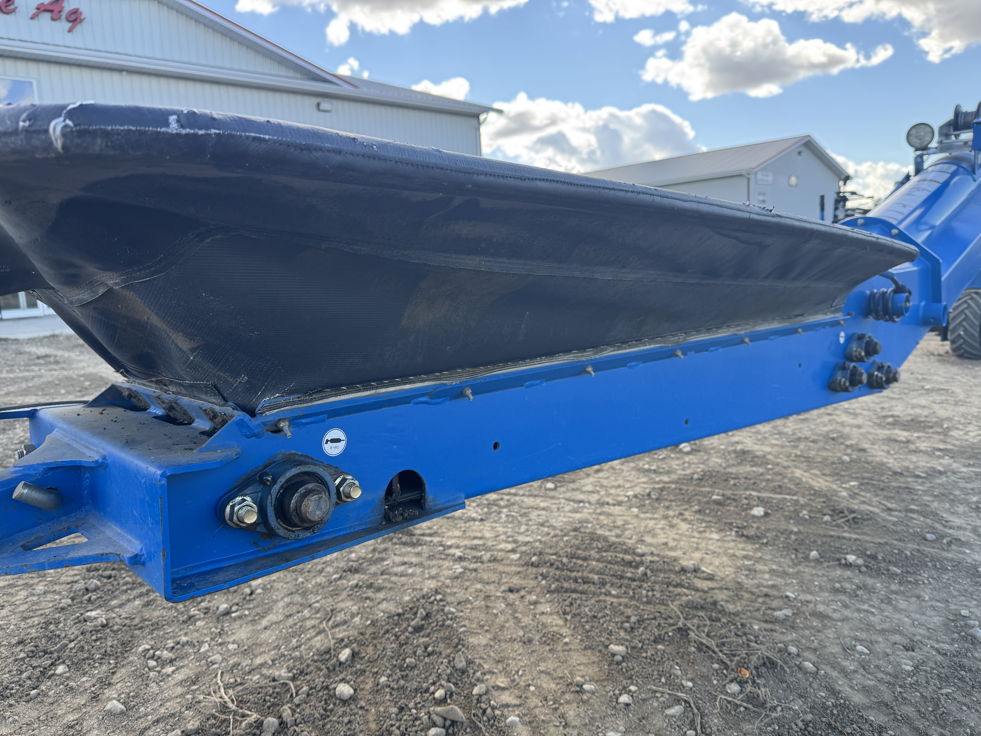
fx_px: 680
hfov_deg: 71.6
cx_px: 490
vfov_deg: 56.8
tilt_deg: -8.9
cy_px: 368
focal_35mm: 24
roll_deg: +3.5
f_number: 1.78
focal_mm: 6.76
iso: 80
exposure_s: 1/593
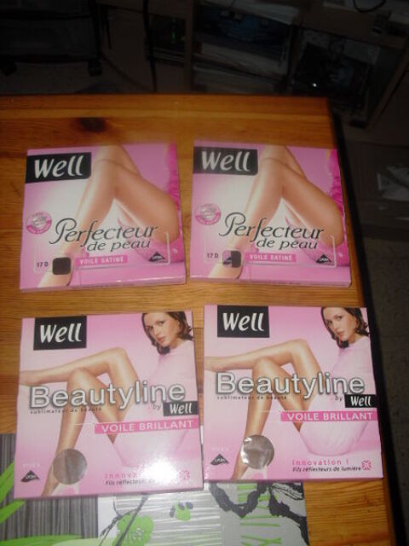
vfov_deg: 51.4
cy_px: 273
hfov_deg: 39.7
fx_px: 567
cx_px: 204
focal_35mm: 36
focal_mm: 6.3
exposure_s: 1/60
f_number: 3.1
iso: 100
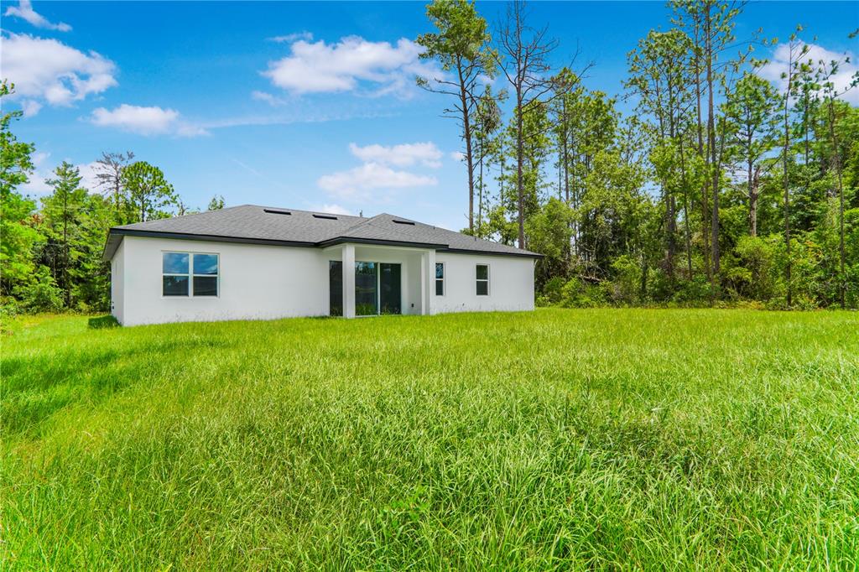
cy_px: 286
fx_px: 429
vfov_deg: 67.3
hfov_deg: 90.0
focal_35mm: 18
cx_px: 430
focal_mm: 12
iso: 100
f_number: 6.3
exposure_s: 1/320
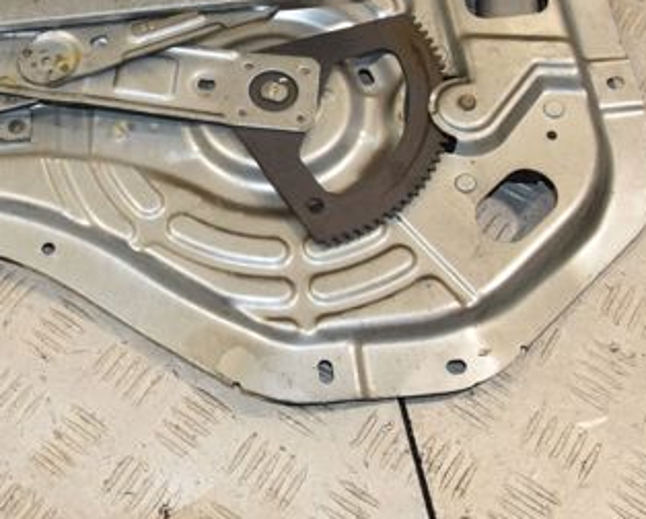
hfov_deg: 29.2
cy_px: 103
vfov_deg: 23.9
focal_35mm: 63
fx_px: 1206
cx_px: 115
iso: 800
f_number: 10
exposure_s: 1/200
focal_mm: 22
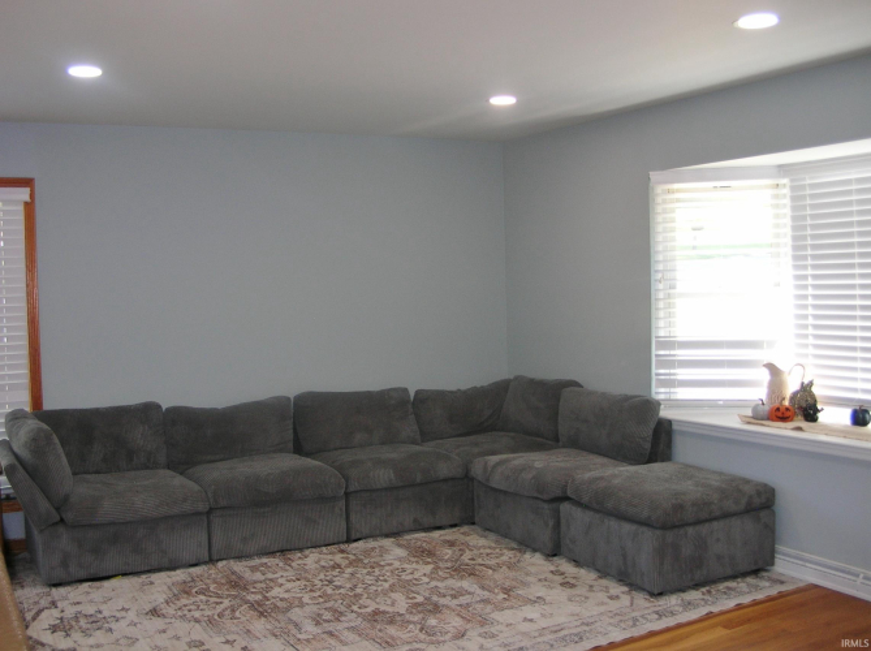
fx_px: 905
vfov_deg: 39.6
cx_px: 436
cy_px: 326
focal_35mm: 36
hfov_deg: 51.4
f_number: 2.7
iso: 50
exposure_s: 1/30
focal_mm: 6
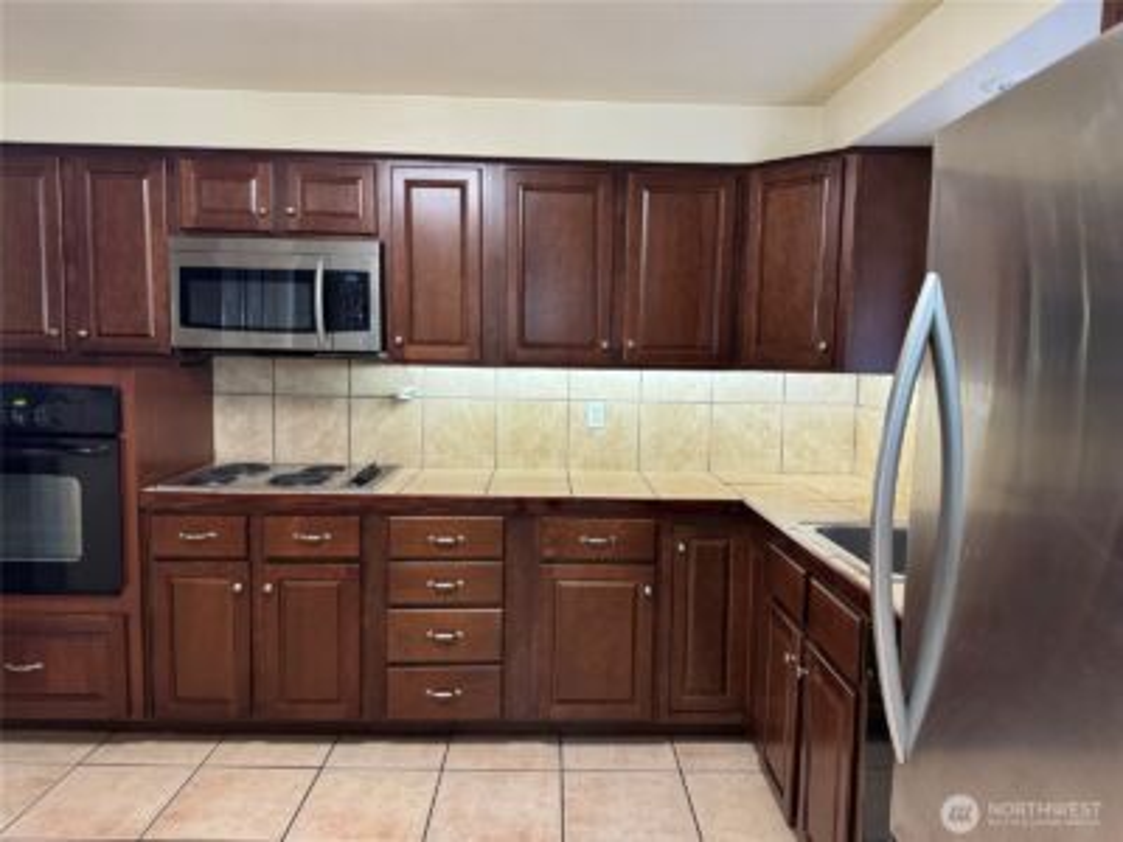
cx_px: 562
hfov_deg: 71.6
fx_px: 779
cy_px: 421
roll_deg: -1.7
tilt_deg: -4.6
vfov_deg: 56.8
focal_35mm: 24
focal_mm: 6.76
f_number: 1.78
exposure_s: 1/60
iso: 500
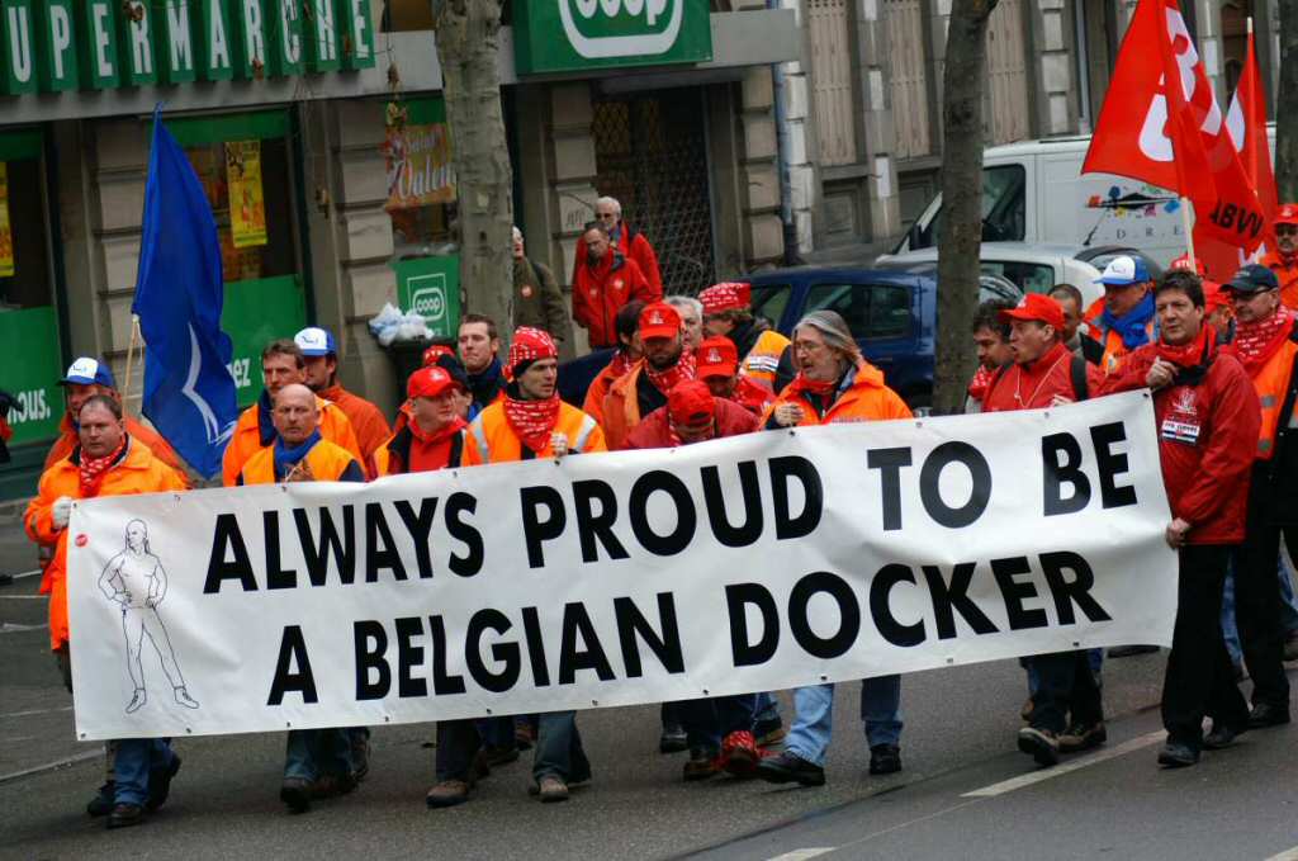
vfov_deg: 7.6
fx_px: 6479
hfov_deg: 11.4
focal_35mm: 180
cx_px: 649
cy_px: 430
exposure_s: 1/320
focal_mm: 120
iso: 250
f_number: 5.6
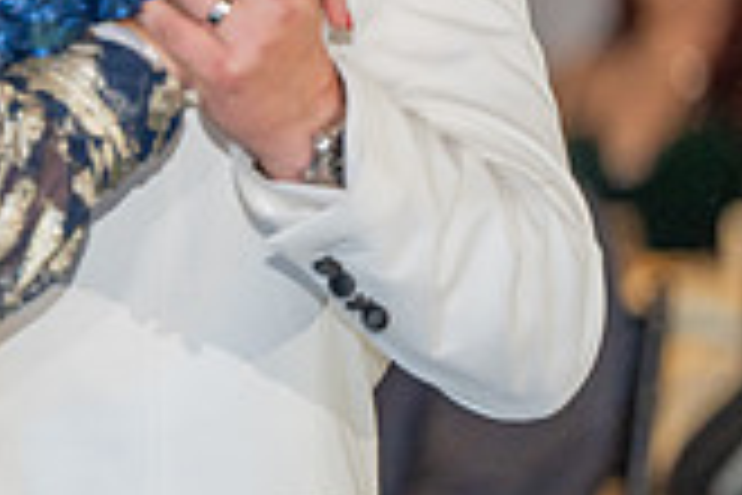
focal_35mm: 528
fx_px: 10882
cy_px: 88
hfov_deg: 3.9
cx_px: -400
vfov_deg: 2.6
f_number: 2.8
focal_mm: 150
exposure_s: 1/125
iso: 1000
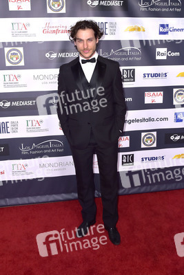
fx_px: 214
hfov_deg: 46.4
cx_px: 92
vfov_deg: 65.5
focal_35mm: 28
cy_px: 138
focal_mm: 28
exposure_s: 1/320
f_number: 6.3
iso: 500
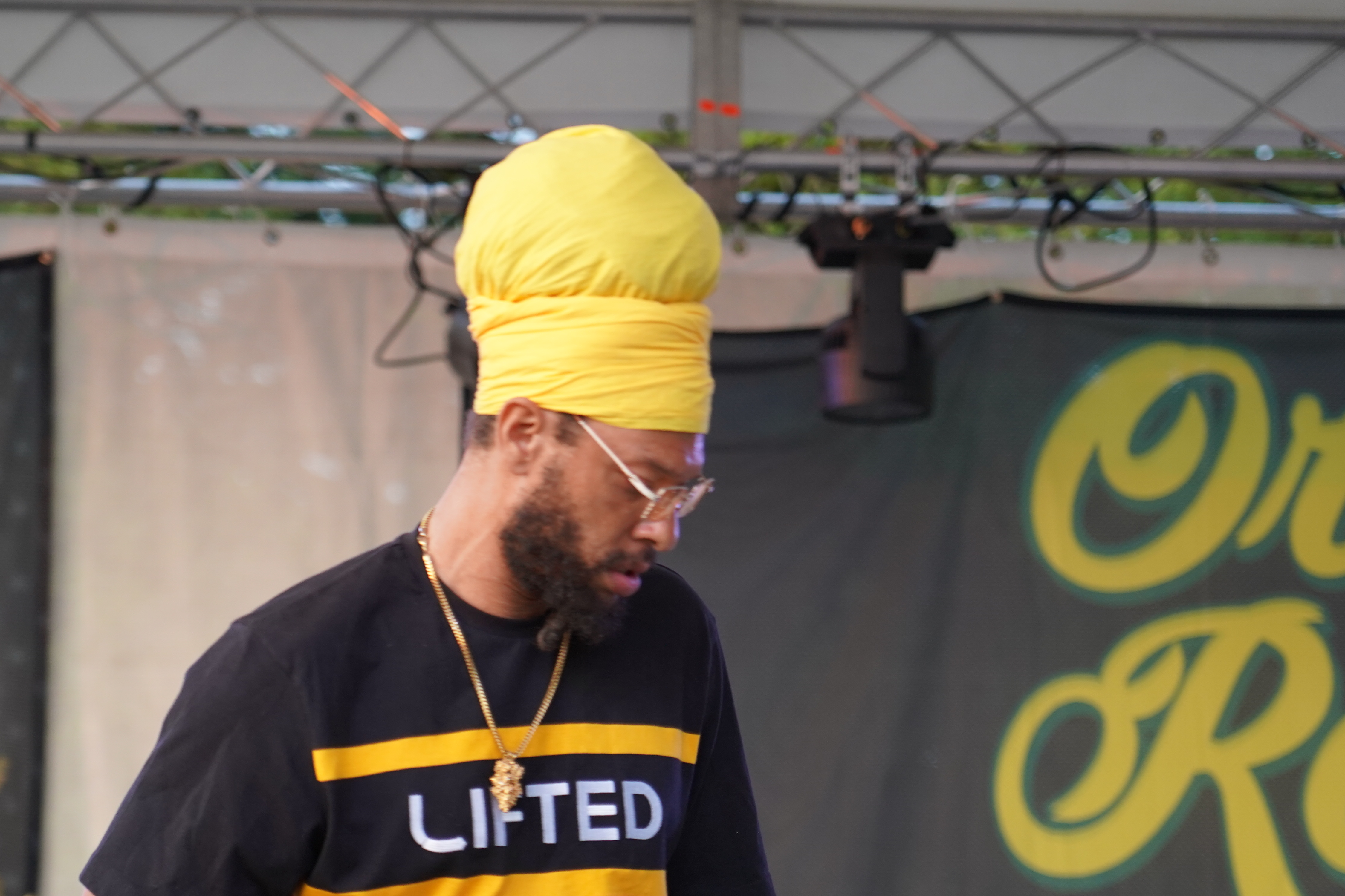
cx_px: 544
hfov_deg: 14.6
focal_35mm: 140
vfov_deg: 9.8
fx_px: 5230
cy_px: 592
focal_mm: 105
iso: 1000
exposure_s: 1/160
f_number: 4
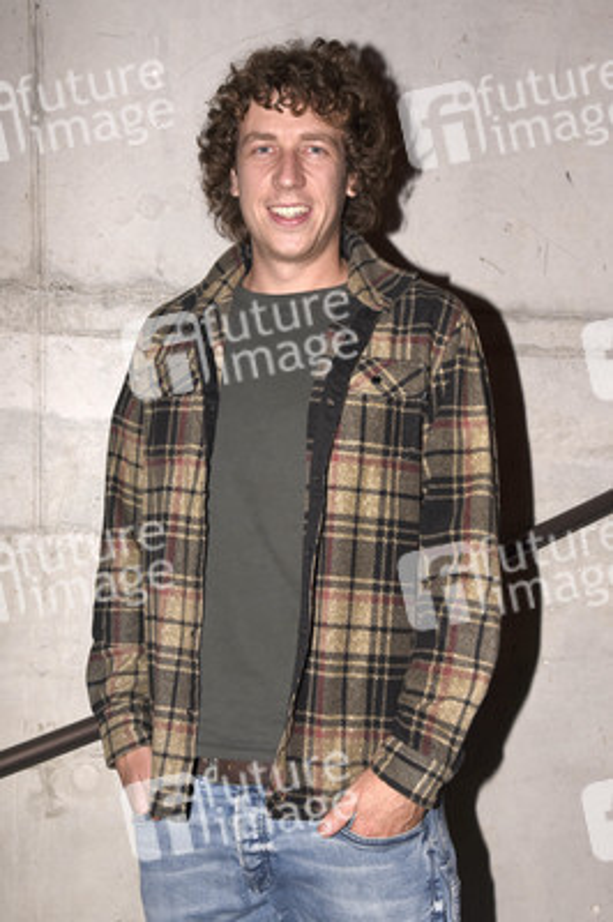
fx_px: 1177
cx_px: 306
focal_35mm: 46
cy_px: 461
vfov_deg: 42.8
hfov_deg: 29.2
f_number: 6.3
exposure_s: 1/125
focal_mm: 46
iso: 800
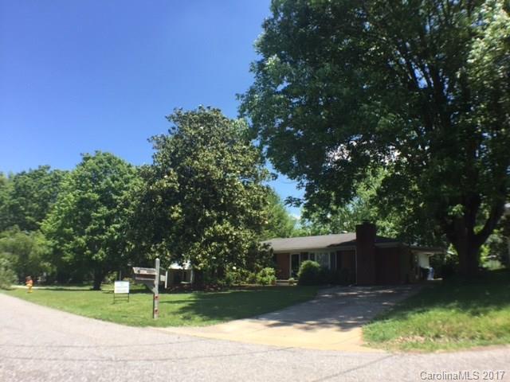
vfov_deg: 48.2
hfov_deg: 61.7
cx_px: 255
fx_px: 427
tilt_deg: +16.2
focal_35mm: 29
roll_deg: -2.1
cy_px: 191
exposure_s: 1/842
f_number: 2.2
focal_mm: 4.15
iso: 32
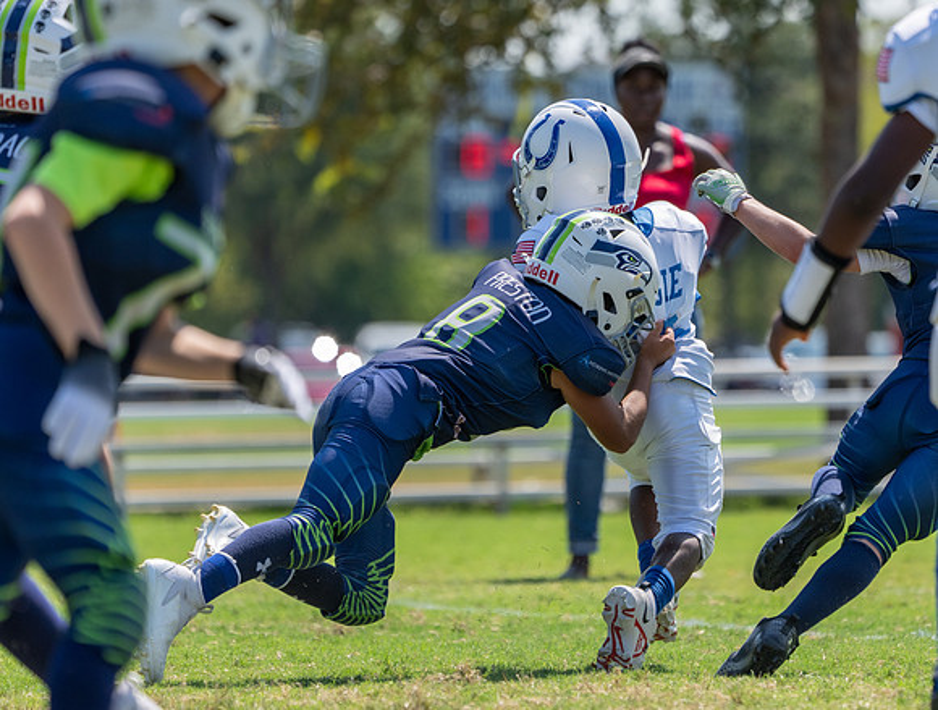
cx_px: 559
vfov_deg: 3.4
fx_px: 11952
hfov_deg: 4.5
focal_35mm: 440
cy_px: 321
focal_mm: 303
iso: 250
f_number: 5.6
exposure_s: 1/1250
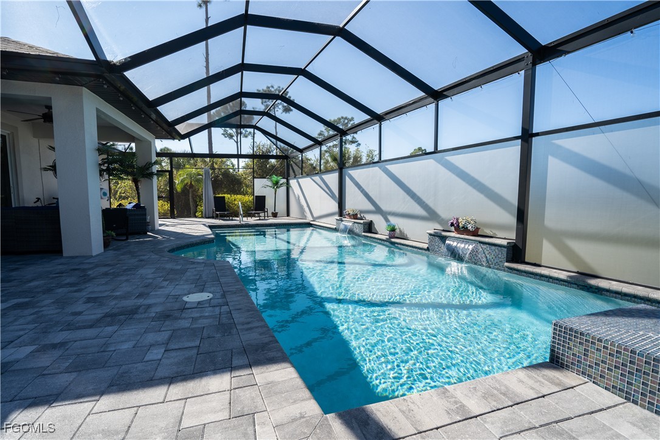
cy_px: 220
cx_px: 330
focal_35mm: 16
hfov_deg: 96.7
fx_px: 293
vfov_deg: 73.7
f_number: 8
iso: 100
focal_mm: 16
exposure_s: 1/100
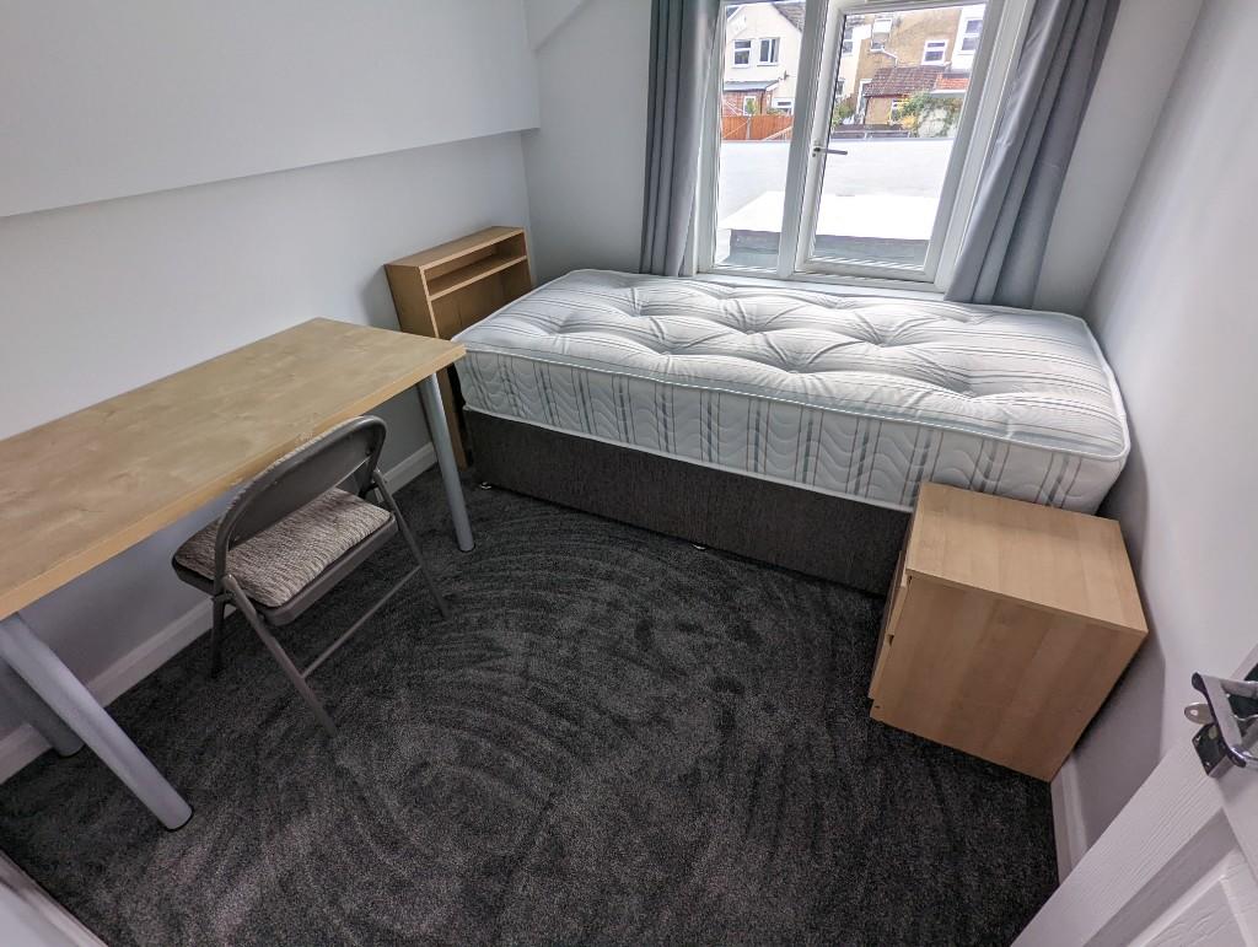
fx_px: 582
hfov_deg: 94.4
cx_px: 629
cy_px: 474
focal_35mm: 16
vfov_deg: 78.2
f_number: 2.2
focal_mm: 2.35
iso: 34
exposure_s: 1/115
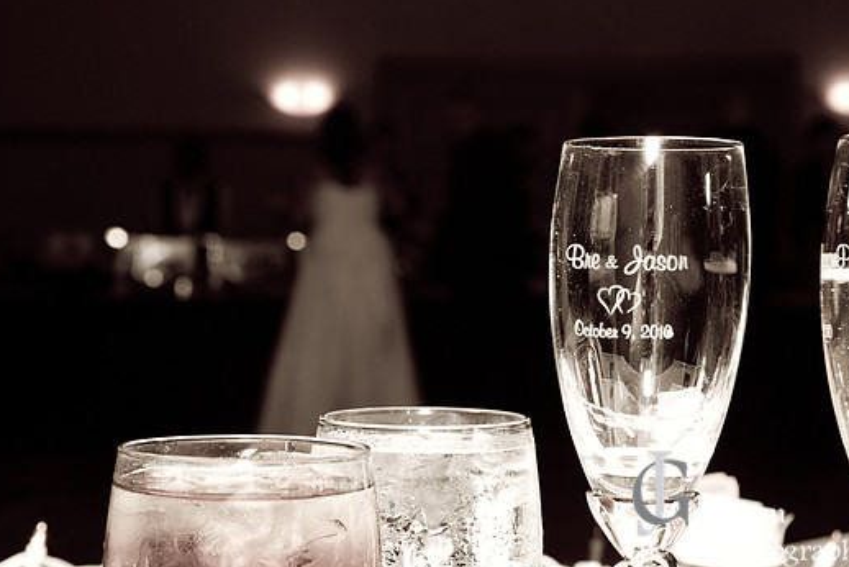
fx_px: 1982
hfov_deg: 24.2
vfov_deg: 16.3
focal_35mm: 84
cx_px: 405
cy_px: 257
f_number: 8
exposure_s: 1/60
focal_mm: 50
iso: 320
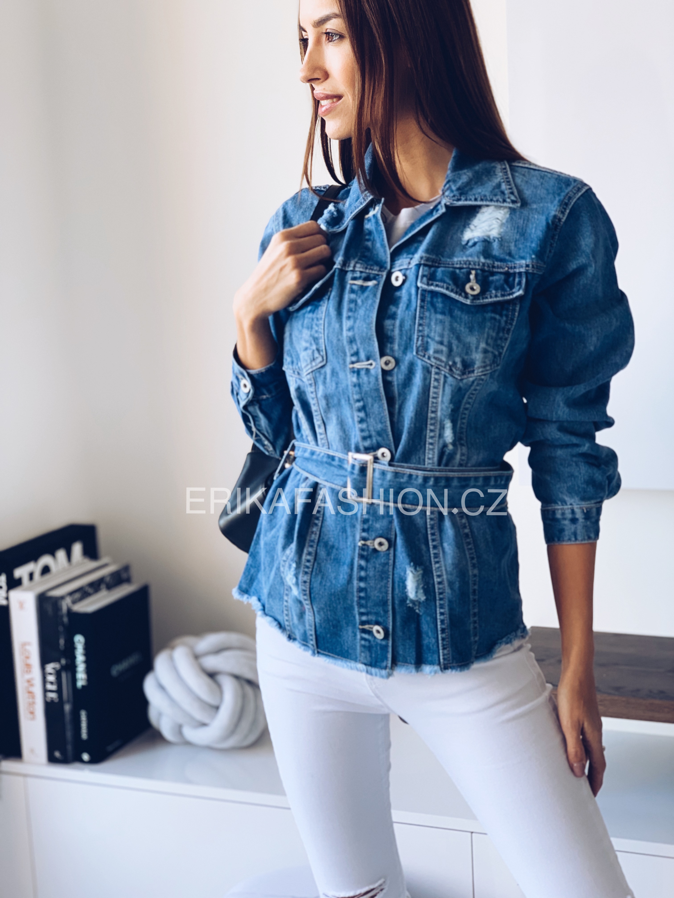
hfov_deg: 28.0
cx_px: 337
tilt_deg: -8.3
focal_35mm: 52
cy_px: 449
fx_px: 1350
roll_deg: +2.7
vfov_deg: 36.8
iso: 80
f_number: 2.4
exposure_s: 1/122
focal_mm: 6
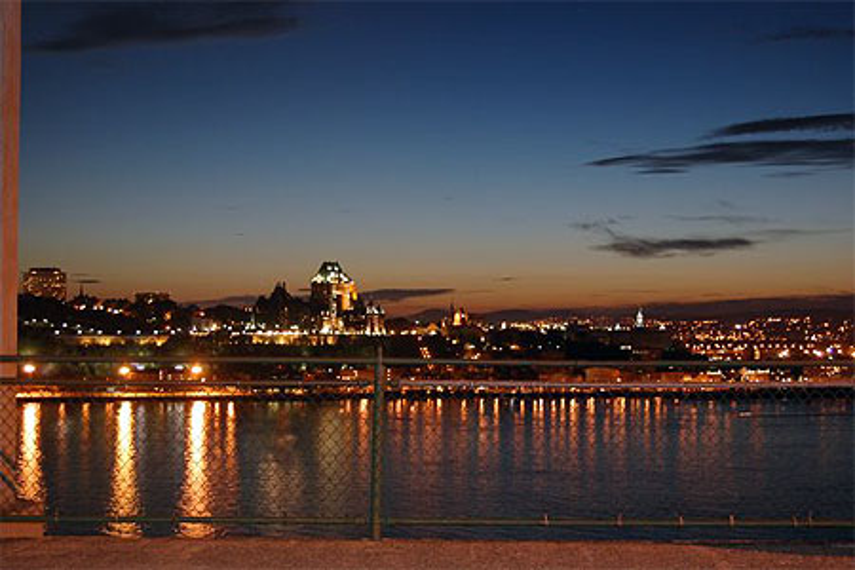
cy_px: 285
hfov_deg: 35.1
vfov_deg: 23.8
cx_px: 428
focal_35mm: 57
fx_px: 1354
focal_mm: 38
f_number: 5
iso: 450
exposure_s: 1
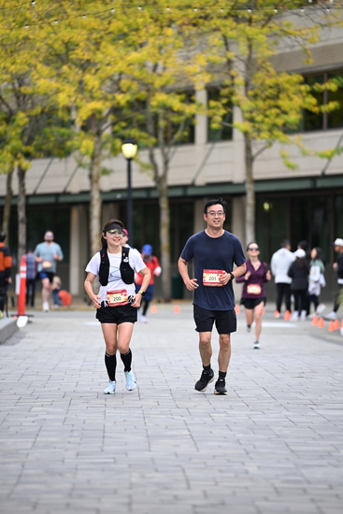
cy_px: 257
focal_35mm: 200
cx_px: 172
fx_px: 2856
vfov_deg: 10.3
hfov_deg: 6.9
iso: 640
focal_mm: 200
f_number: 2.8
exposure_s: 1/2000
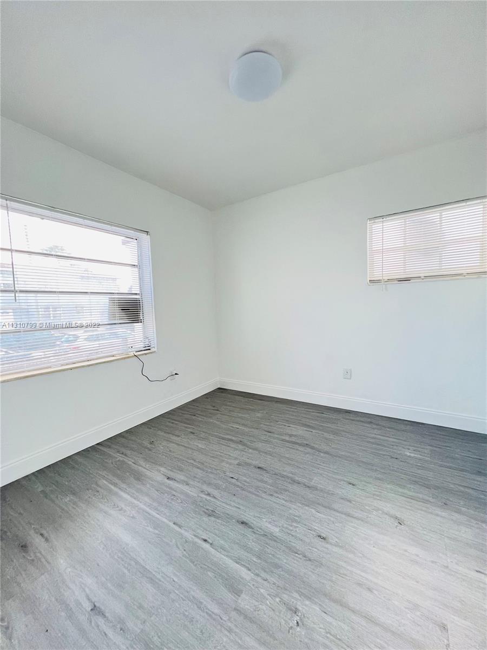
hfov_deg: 89.9
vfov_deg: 106.2
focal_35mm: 13
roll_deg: +2.9
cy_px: 325
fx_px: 244
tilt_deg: -4.2
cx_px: 244
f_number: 1.8
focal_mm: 1.57
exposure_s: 1/99
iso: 125
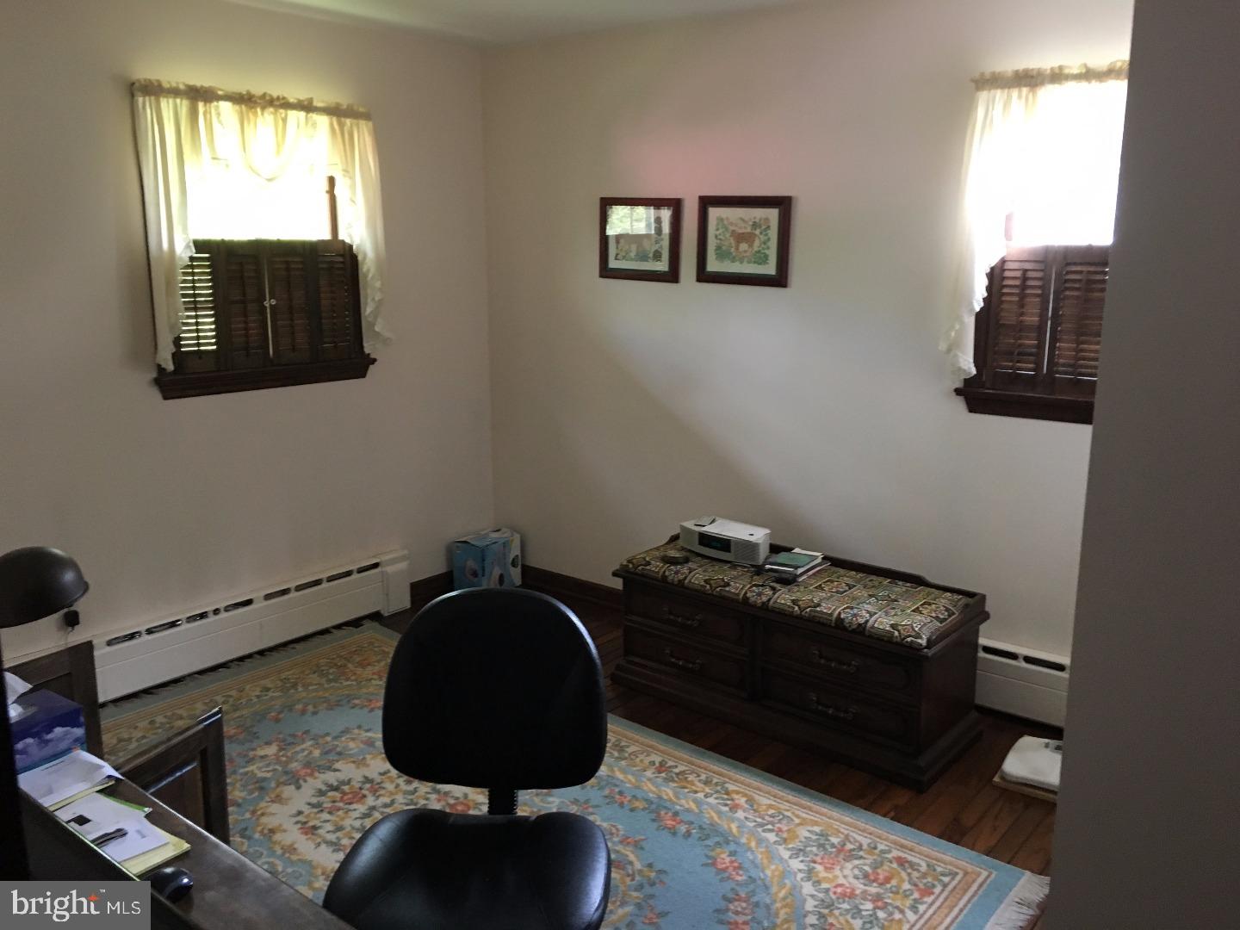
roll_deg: +0.6
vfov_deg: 48.2
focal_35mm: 29
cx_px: 620
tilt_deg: -11.6
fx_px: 1039
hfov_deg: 61.7
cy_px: 465
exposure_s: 1/30
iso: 125
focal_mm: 4.15
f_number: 2.2
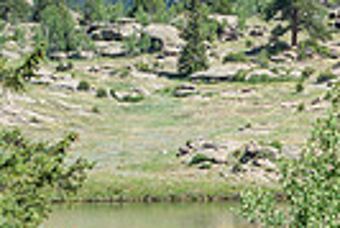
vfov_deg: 4.5
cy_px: 164
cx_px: 716
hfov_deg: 6.5
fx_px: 2884
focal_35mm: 305
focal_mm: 70
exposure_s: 1/1600
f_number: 8
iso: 450
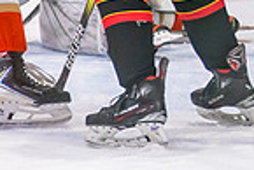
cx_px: -72
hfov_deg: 3.2
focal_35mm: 644
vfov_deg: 2.1
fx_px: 4548
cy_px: 15
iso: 640
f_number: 2.8
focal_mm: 100
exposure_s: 1/640
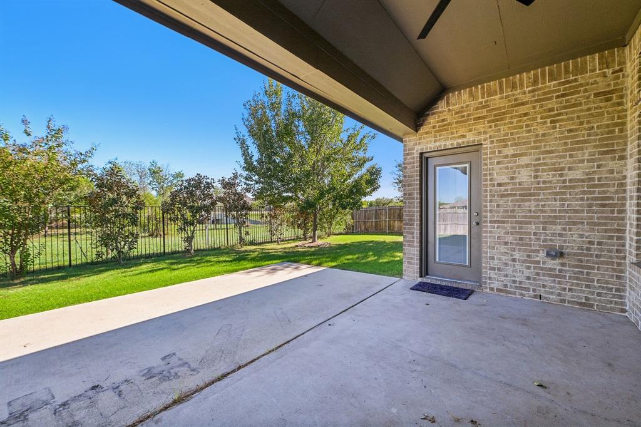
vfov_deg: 81.2
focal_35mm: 14
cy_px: 214
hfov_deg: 104.3
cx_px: 320
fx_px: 249
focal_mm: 14
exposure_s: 1/250
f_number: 8
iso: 400
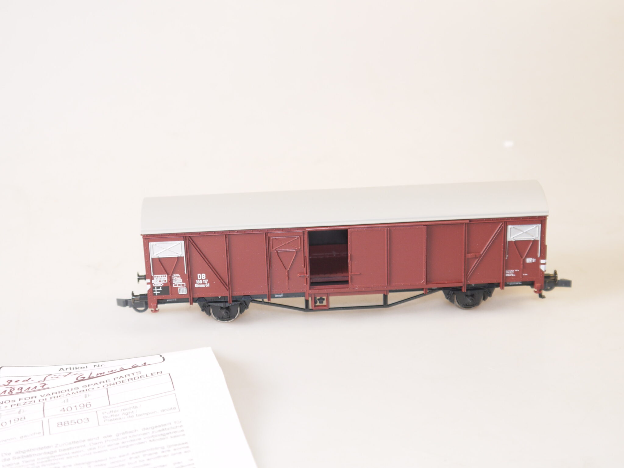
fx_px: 1064
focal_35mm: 59
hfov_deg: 32.7
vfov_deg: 24.8
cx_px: 312
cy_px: 234
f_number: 4.3
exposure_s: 1/40
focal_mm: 21
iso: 100
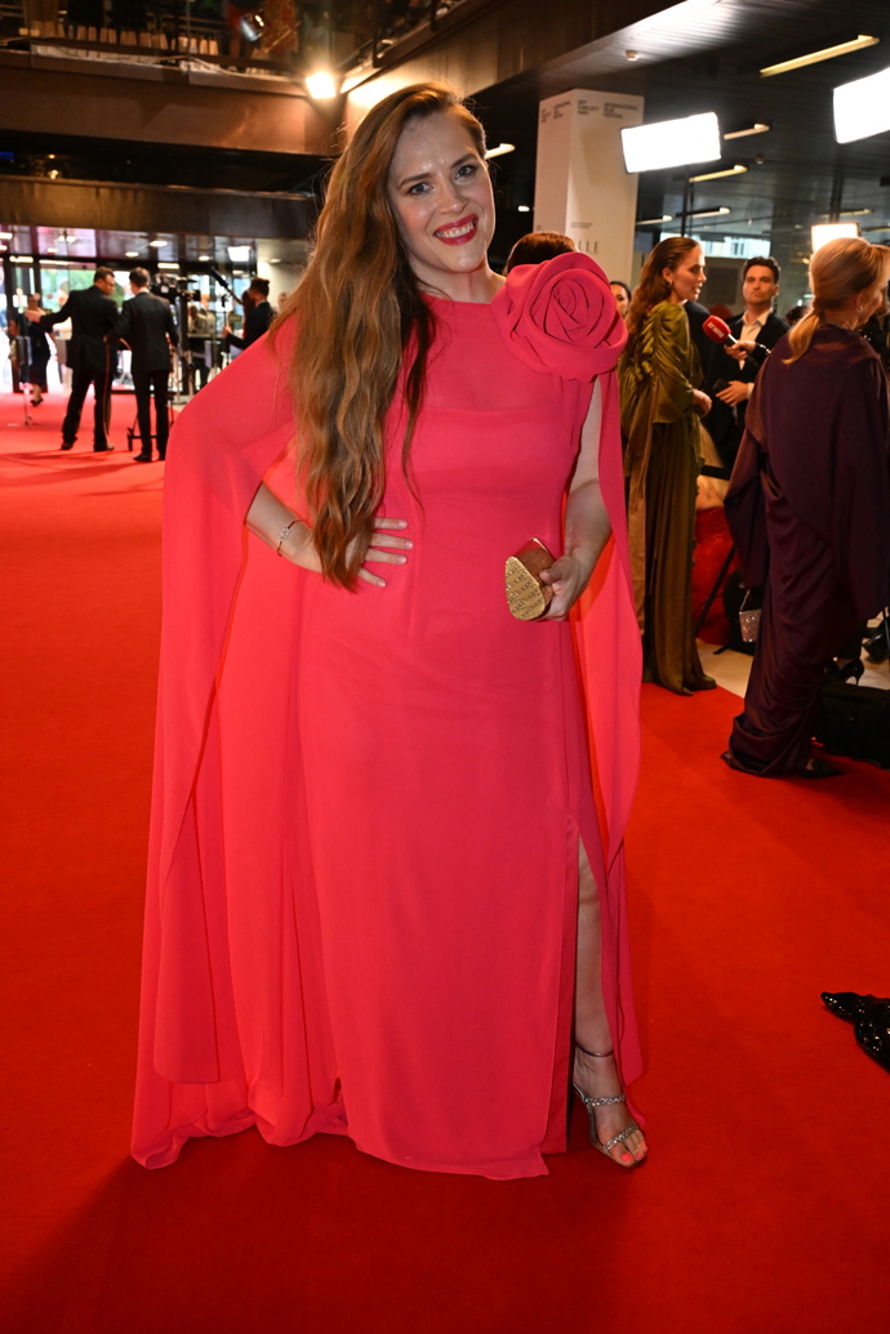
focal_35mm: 32
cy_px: 667
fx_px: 1187
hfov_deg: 41.1
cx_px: 445
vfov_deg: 58.7
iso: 4000
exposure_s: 1/160
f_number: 5.6
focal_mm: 32
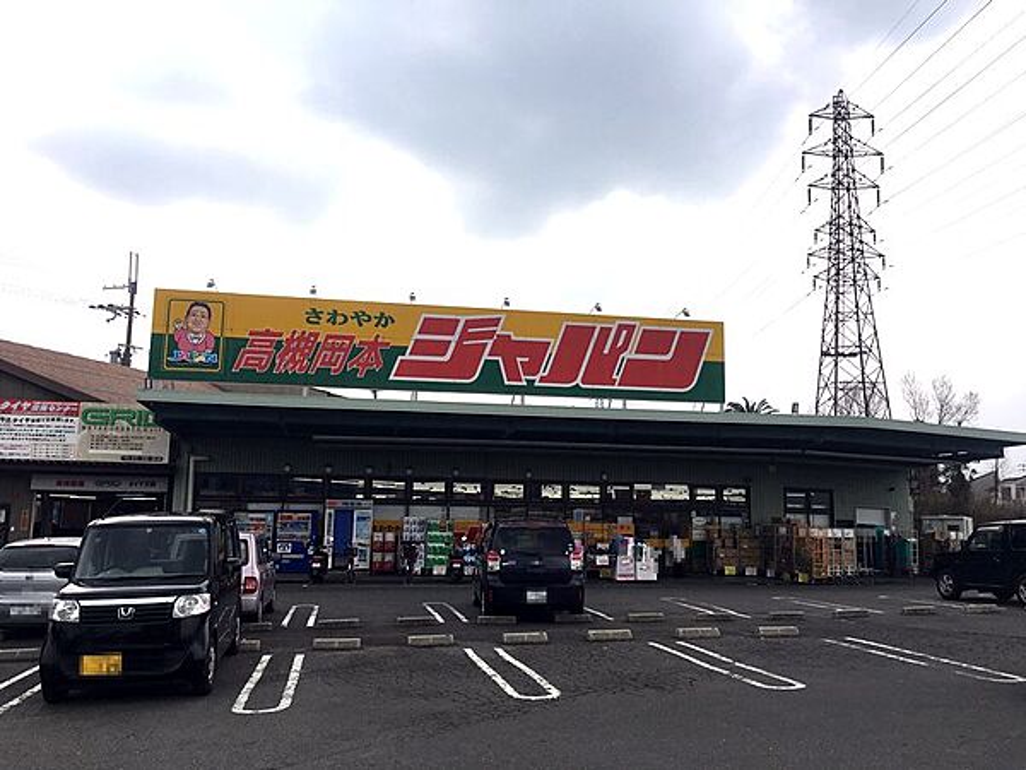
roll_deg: -0.9
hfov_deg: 61.7
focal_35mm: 29
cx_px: 513
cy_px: 385
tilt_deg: +7.9
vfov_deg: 48.2
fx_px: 860
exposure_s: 1/1923
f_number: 2.2
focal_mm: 4.15
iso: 25
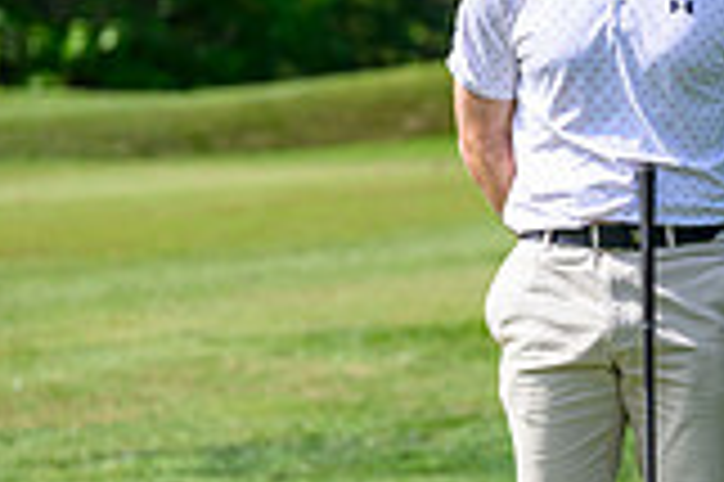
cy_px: 182
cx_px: 1282
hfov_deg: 4.5
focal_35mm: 450
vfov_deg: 3.0
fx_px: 9041
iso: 500
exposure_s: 1/3200
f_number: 4
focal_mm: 125
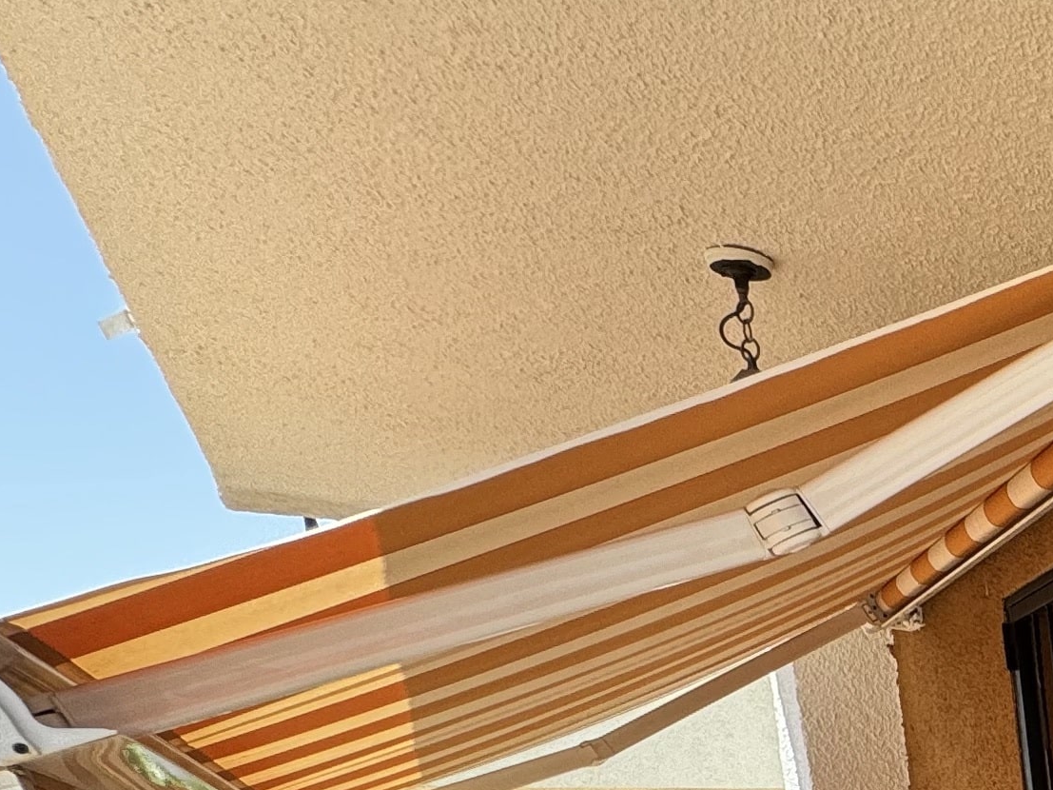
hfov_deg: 25.6
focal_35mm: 51
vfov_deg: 23.1
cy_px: 1185
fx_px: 1551
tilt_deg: -9.3
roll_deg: +2.8
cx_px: 1656
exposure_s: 1/309
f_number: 2.2
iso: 40
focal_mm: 2.22
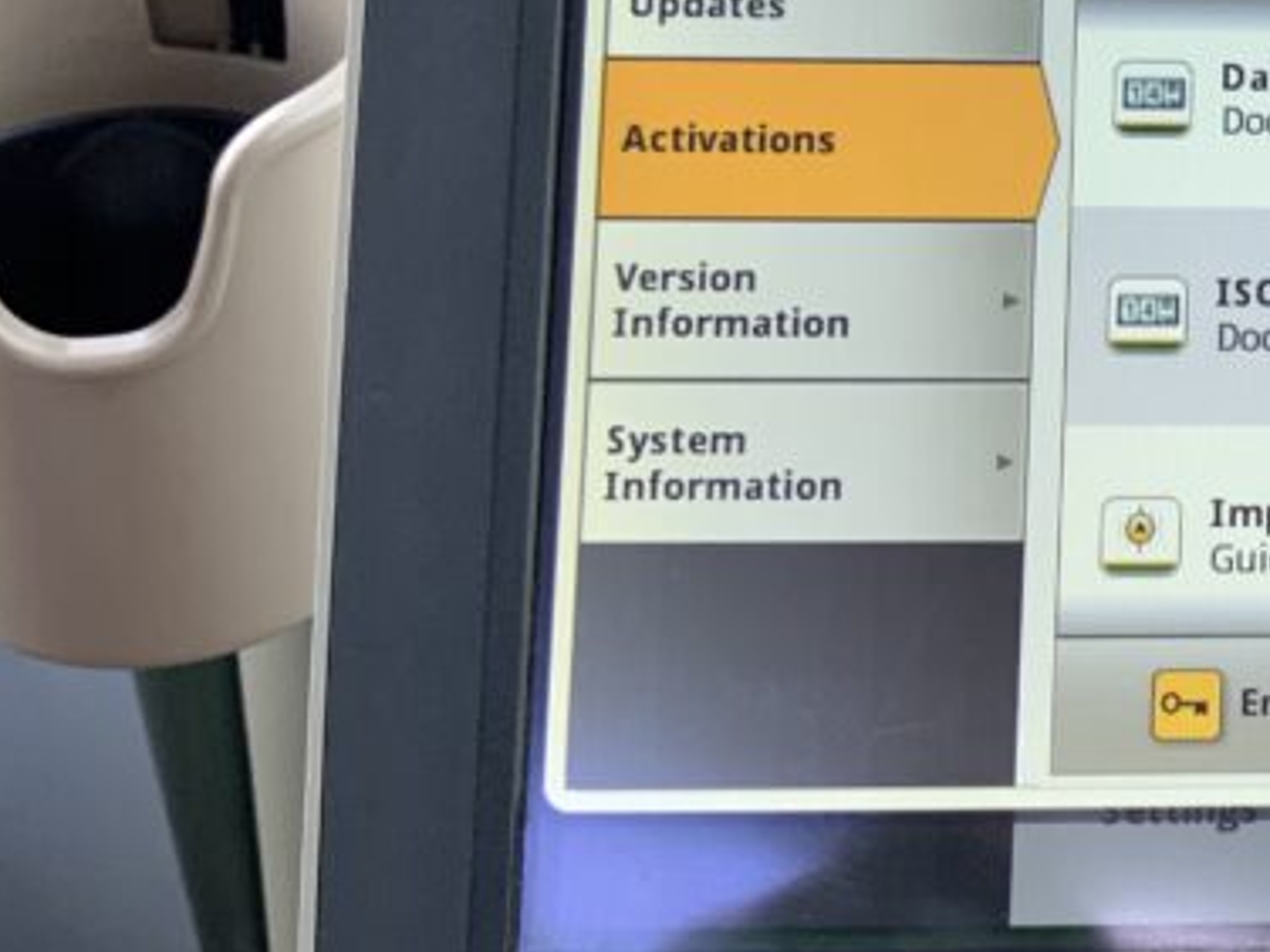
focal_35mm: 79
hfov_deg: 21.9
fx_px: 2898
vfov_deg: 18.5
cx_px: 1716
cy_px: 206
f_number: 1.8
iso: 16
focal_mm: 3
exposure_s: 1/165
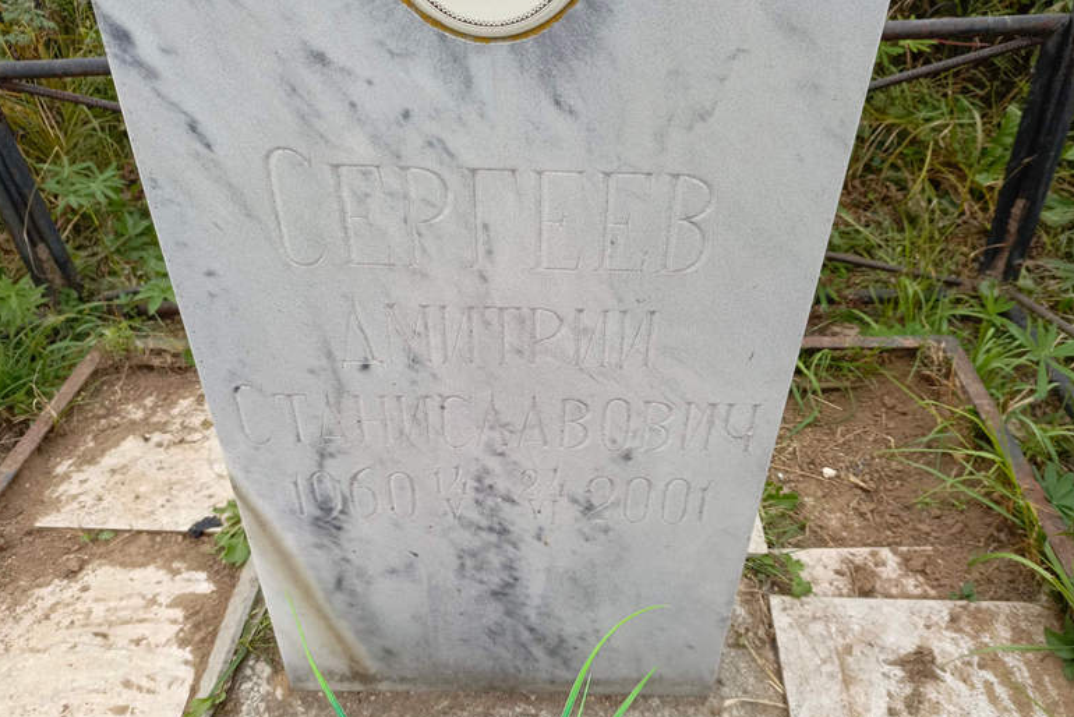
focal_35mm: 27
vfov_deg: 47.9
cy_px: 329
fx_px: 806
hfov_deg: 67.3
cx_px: 552
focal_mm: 4.76
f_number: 1.69
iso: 110
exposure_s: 1/111
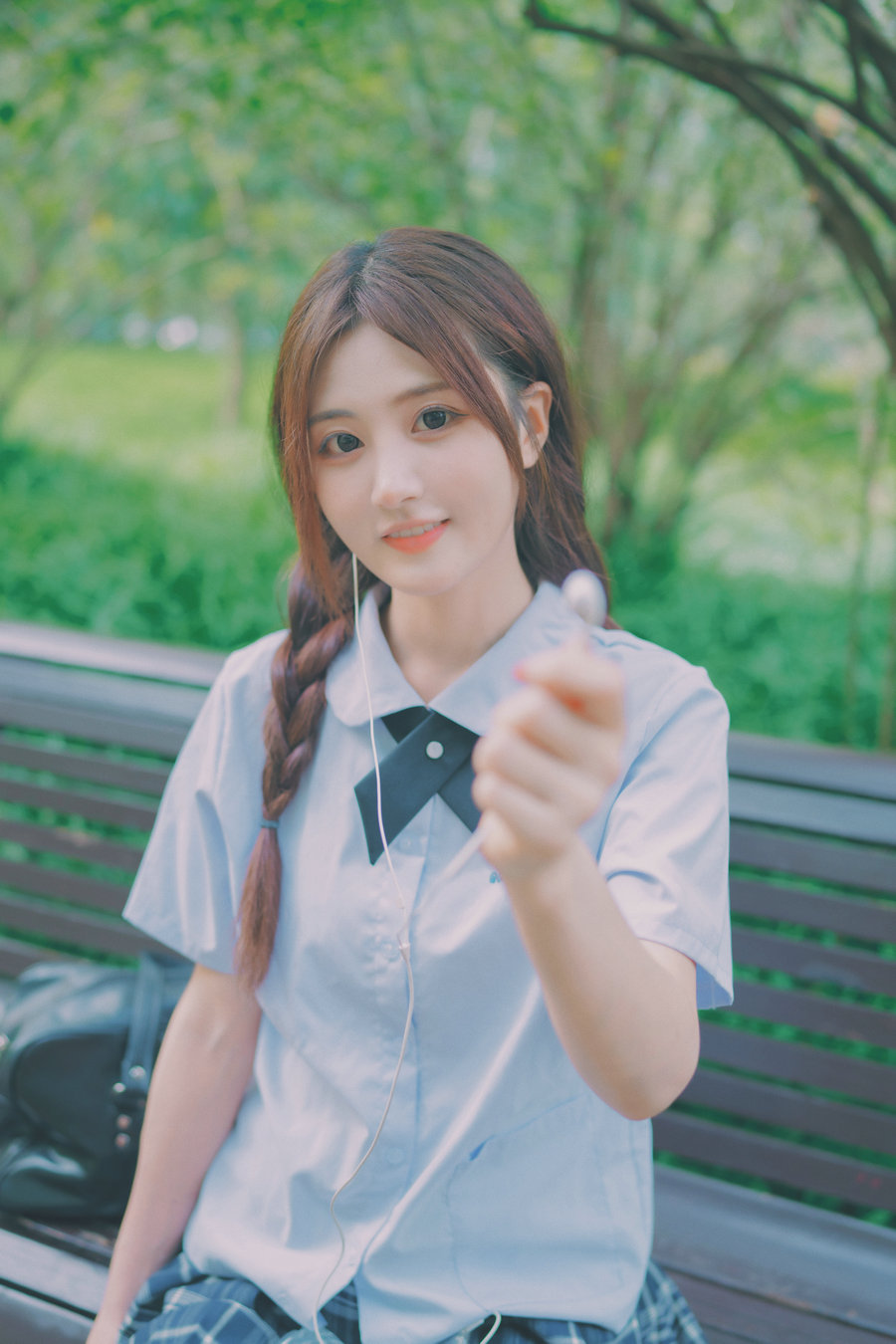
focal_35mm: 35
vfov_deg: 54.4
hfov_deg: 37.9
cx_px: 448
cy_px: 672
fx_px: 1307
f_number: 1.8
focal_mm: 35
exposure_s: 1/250
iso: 100
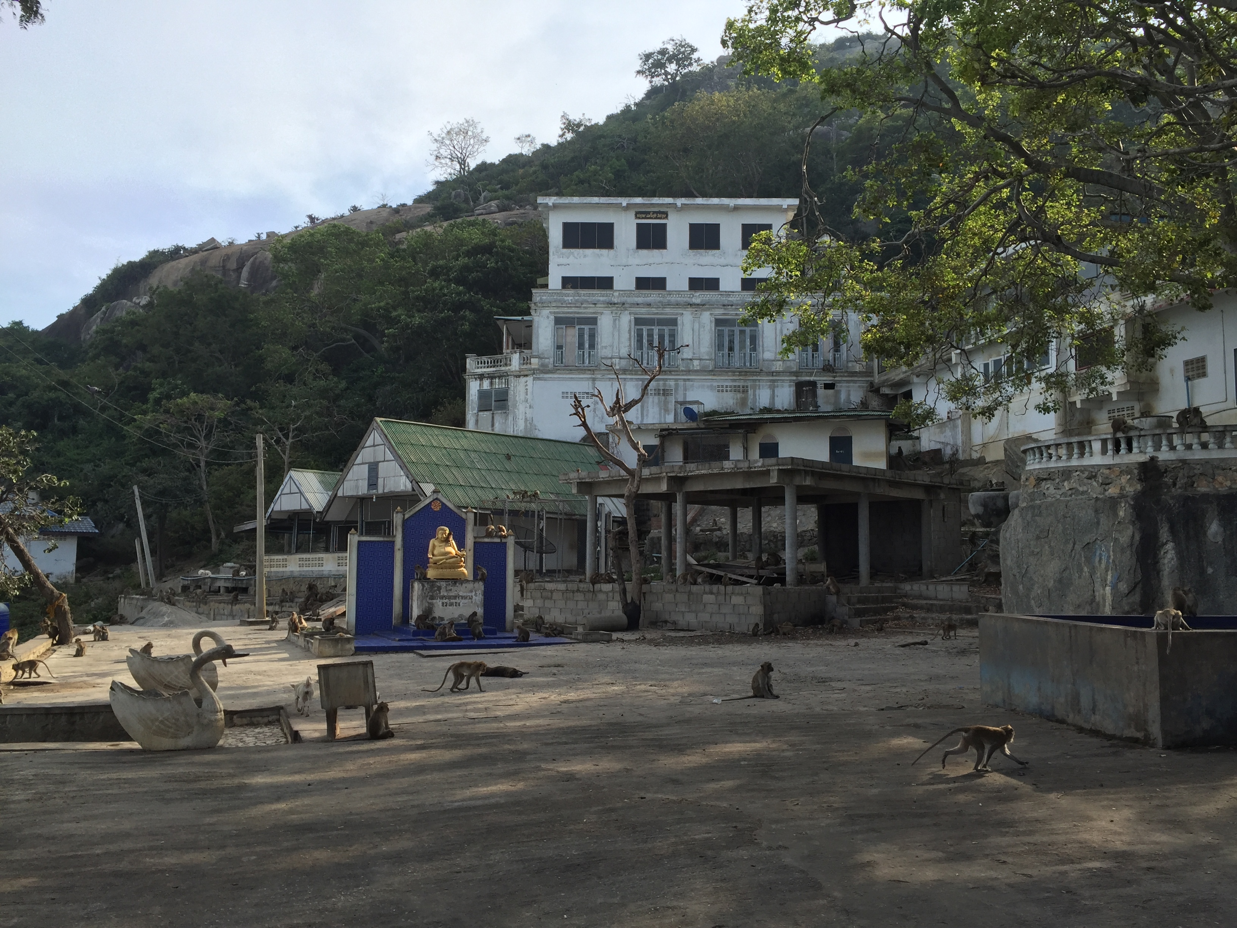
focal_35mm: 29
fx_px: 1036
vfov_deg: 48.2
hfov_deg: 61.7
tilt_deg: +6.4
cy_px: 464
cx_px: 618
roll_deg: -0.8
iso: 32
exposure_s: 1/1163
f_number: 2.2
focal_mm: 4.15
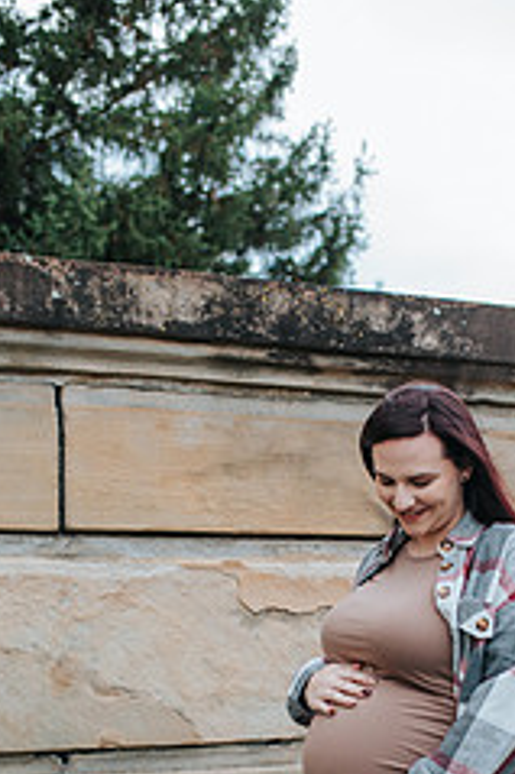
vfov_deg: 29.5
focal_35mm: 66
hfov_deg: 20.3
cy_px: 674
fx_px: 1418
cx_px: 434
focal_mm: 35
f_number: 2.8
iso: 100
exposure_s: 1/200
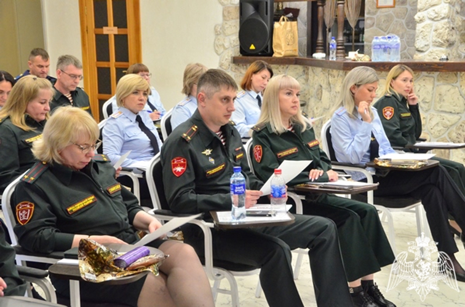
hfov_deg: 30.6
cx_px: 232
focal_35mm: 66
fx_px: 850
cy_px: 154
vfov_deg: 20.5
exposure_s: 1/30
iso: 3200
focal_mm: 44
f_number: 9
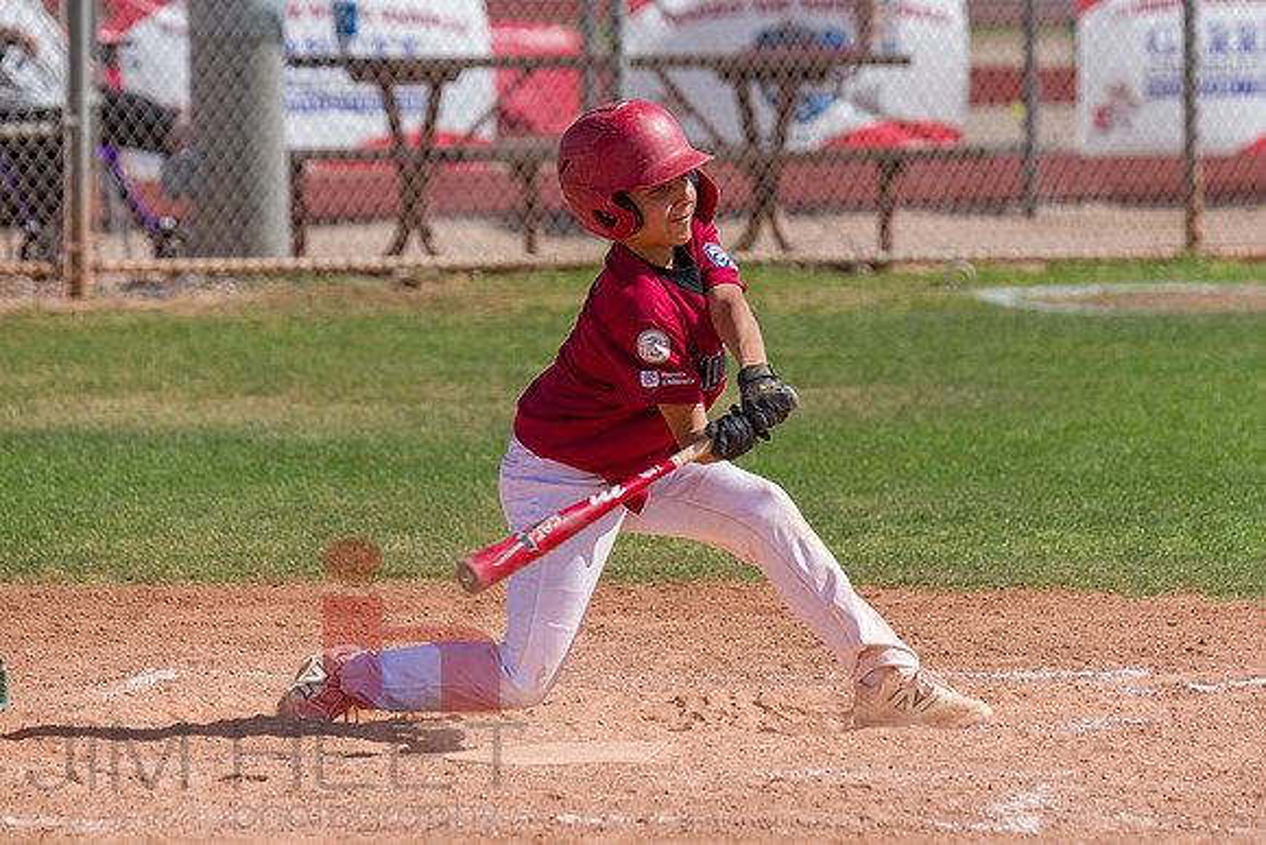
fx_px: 11815
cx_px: 817
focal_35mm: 336
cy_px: 373
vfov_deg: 4.1
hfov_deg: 6.1
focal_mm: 250
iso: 500
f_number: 7.1
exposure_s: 1/2000
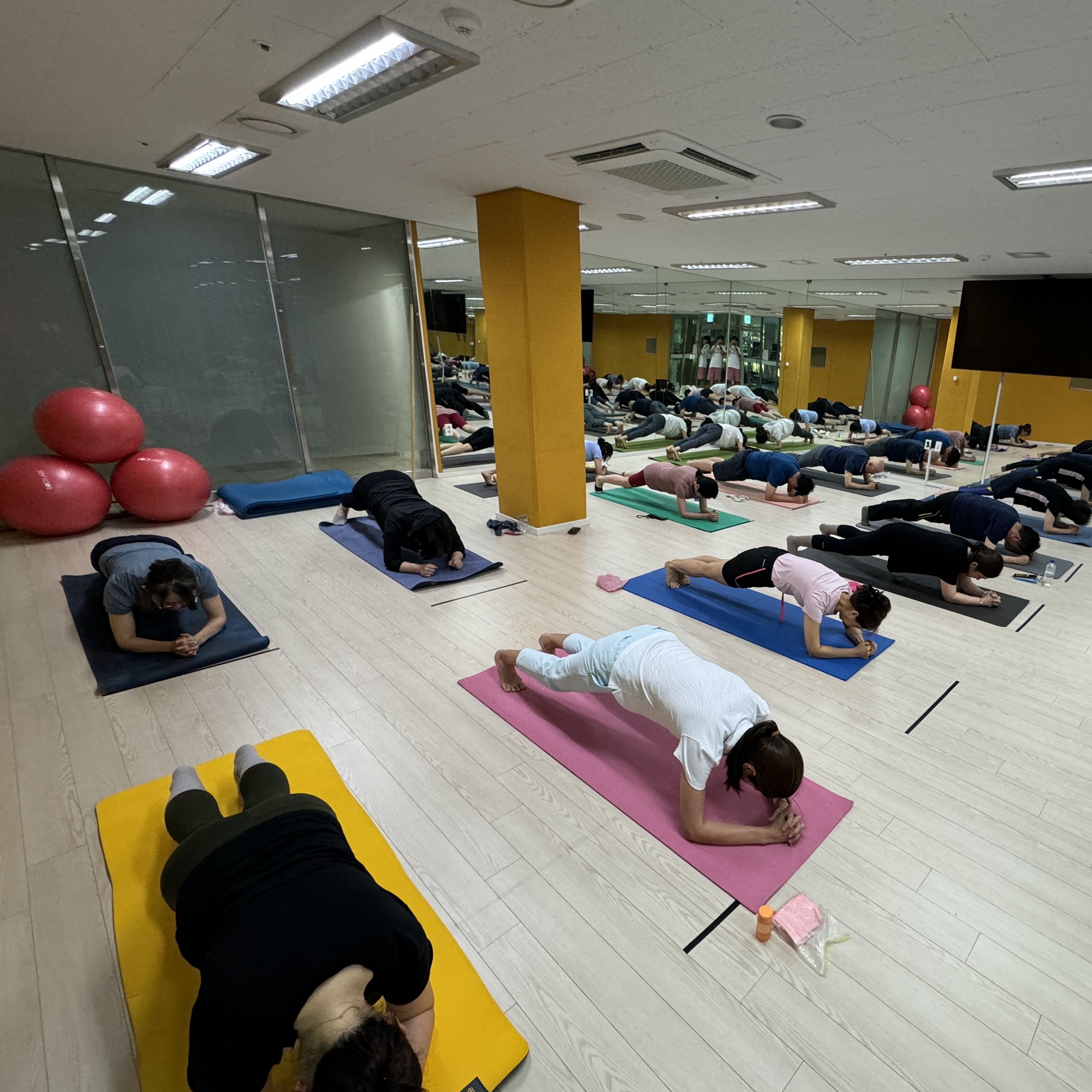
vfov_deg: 83.9
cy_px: 561
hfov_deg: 80.8
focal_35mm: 17
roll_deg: -3.7
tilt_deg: -19.4
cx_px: 739
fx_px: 607
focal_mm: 2.22
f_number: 2.2
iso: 320
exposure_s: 1/120
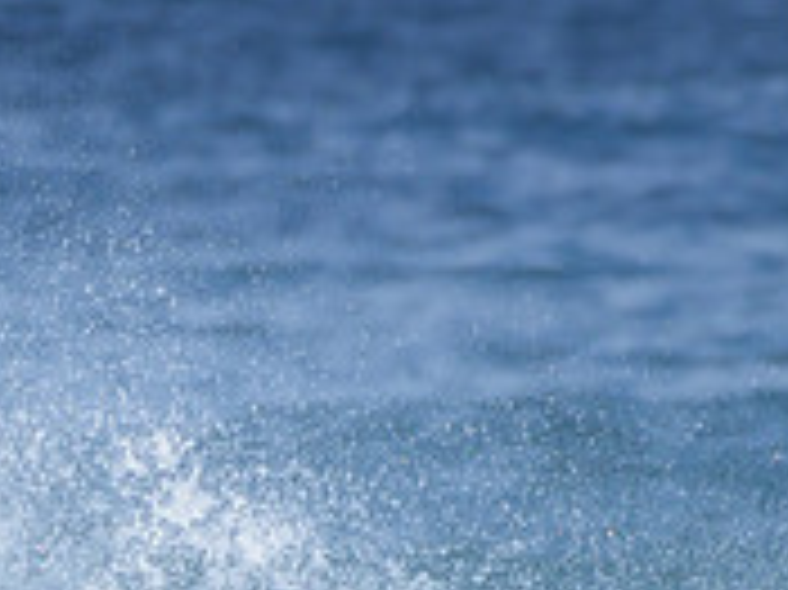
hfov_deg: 0.6
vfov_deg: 0.5
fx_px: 72454
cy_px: 759
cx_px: -149
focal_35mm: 3185
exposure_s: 1/2000
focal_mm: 1000
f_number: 11
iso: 720
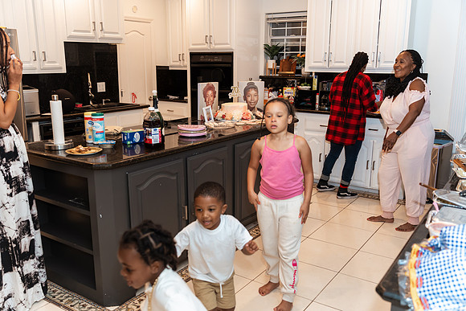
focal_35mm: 32
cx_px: 233
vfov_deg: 41.1
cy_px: 156
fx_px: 414
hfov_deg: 58.7
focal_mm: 32
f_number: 3.2
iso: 1000
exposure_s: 1/160
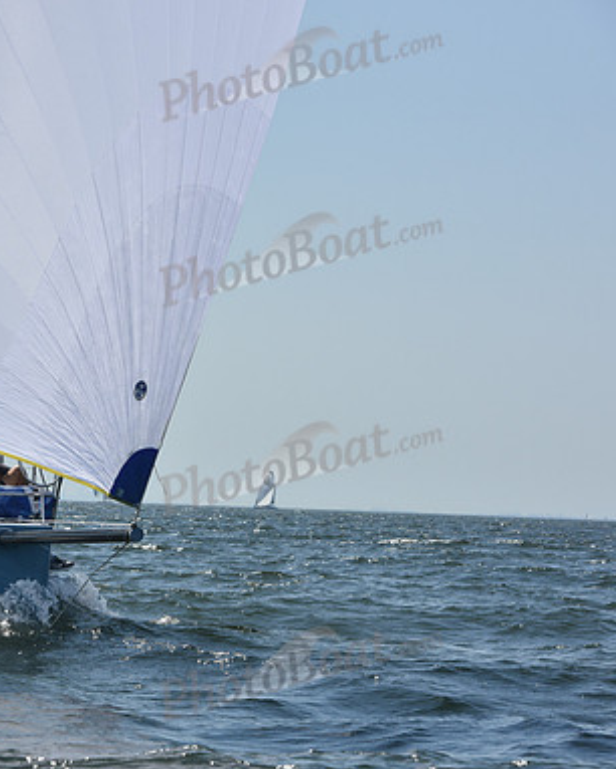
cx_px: 56
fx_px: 3894
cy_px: 388
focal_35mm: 171
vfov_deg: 11.3
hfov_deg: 9.0
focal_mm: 120
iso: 250
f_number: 9
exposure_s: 1/1250
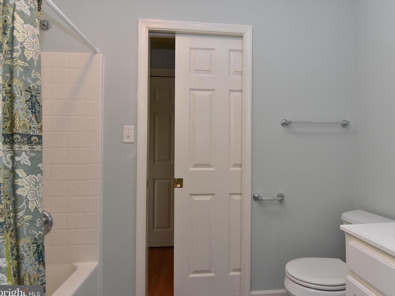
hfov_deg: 81.4
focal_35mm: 20
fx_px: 228
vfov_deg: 66.0
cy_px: 149
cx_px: 222
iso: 800
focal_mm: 12
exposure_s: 1/60
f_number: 7.1
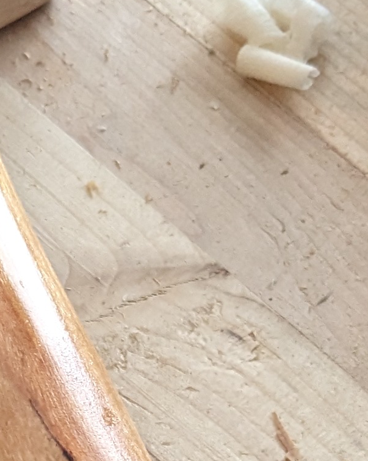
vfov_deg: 12.9
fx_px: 1920
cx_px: -136
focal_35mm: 141
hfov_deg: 10.7
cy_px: 707
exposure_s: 1/24
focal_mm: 4.38
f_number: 1.73
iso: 127
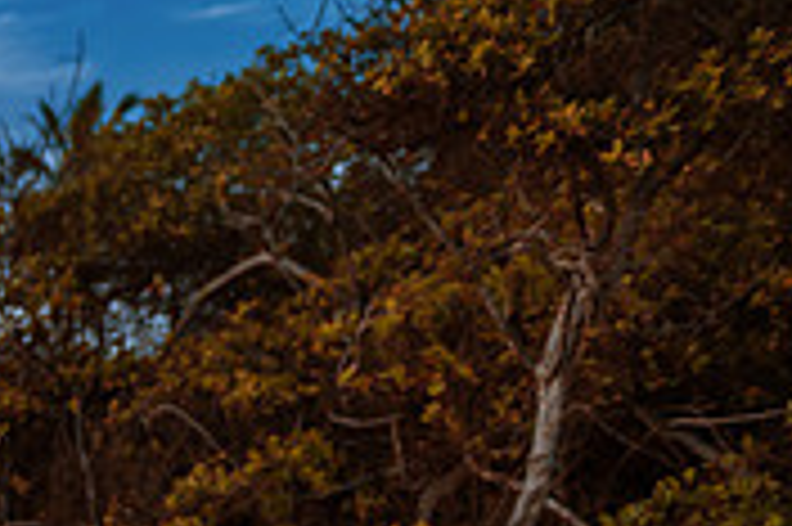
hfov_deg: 19.9
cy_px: 789
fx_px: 1956
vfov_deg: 14.3
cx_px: -378
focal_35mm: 89
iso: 100
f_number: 2.8
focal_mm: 27
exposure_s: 1/800
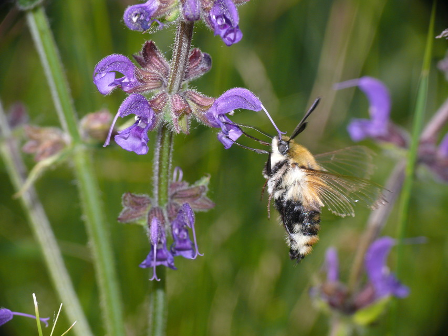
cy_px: 168
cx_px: 224
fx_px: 1359
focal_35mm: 105
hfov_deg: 18.7
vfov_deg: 14.1
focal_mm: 22.1
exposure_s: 1/400
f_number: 5.6
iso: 100
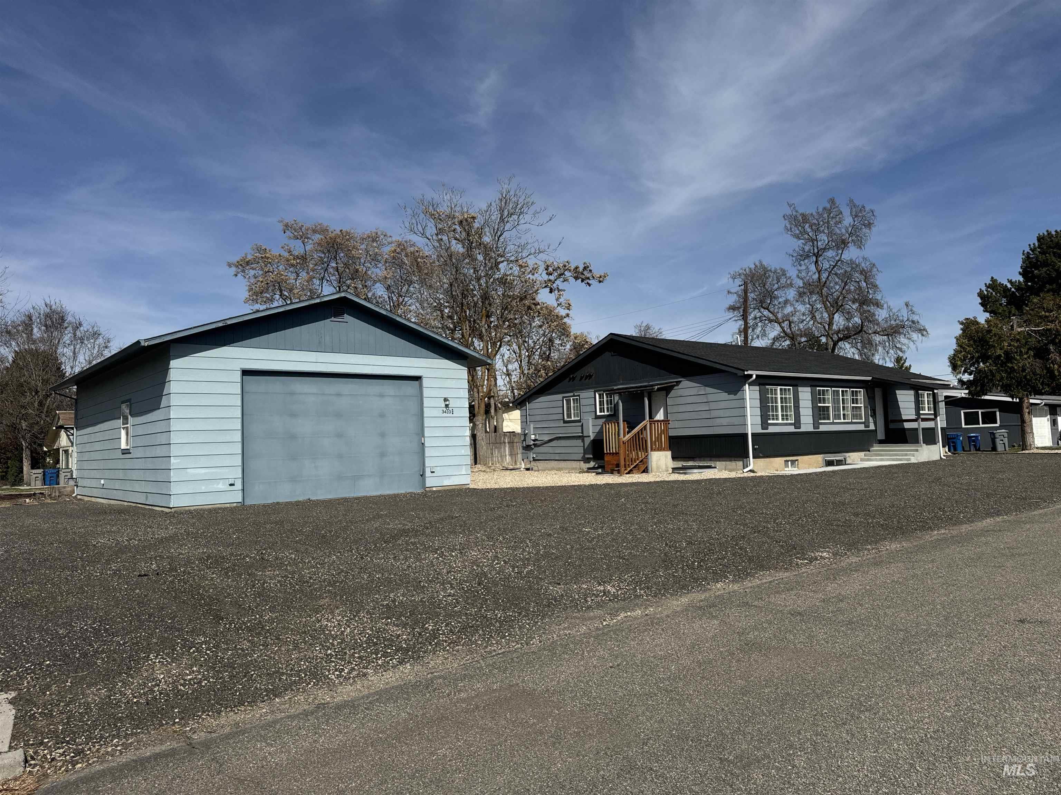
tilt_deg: +3.2
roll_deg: +1.6
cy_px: 398
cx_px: 530
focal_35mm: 24
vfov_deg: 56.8
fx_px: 736
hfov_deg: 71.6
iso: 80
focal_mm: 6.76
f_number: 1.78
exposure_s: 1/9009
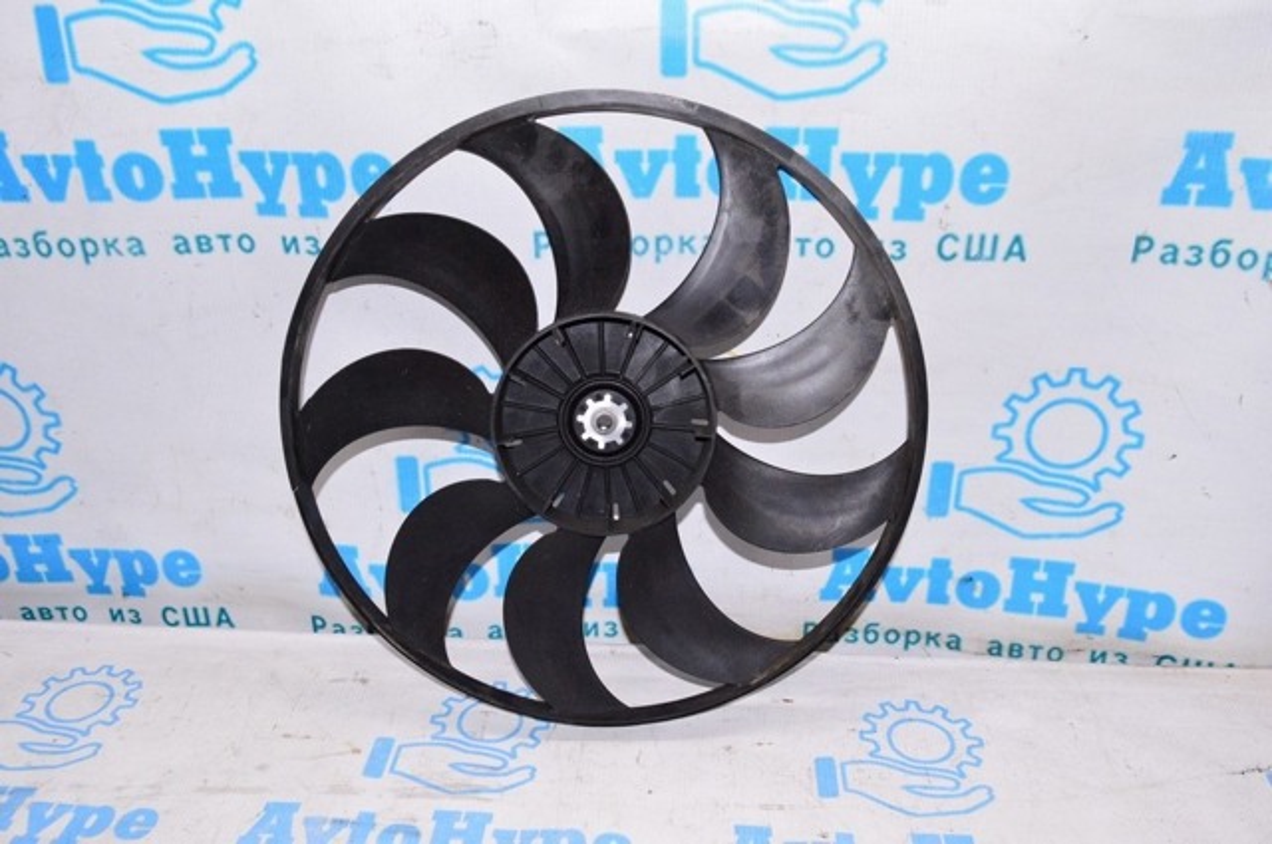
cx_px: 636
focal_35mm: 33
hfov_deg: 57.3
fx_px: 1165
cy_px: 422
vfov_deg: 39.9
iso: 1600
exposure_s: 1/160
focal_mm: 22
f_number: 8
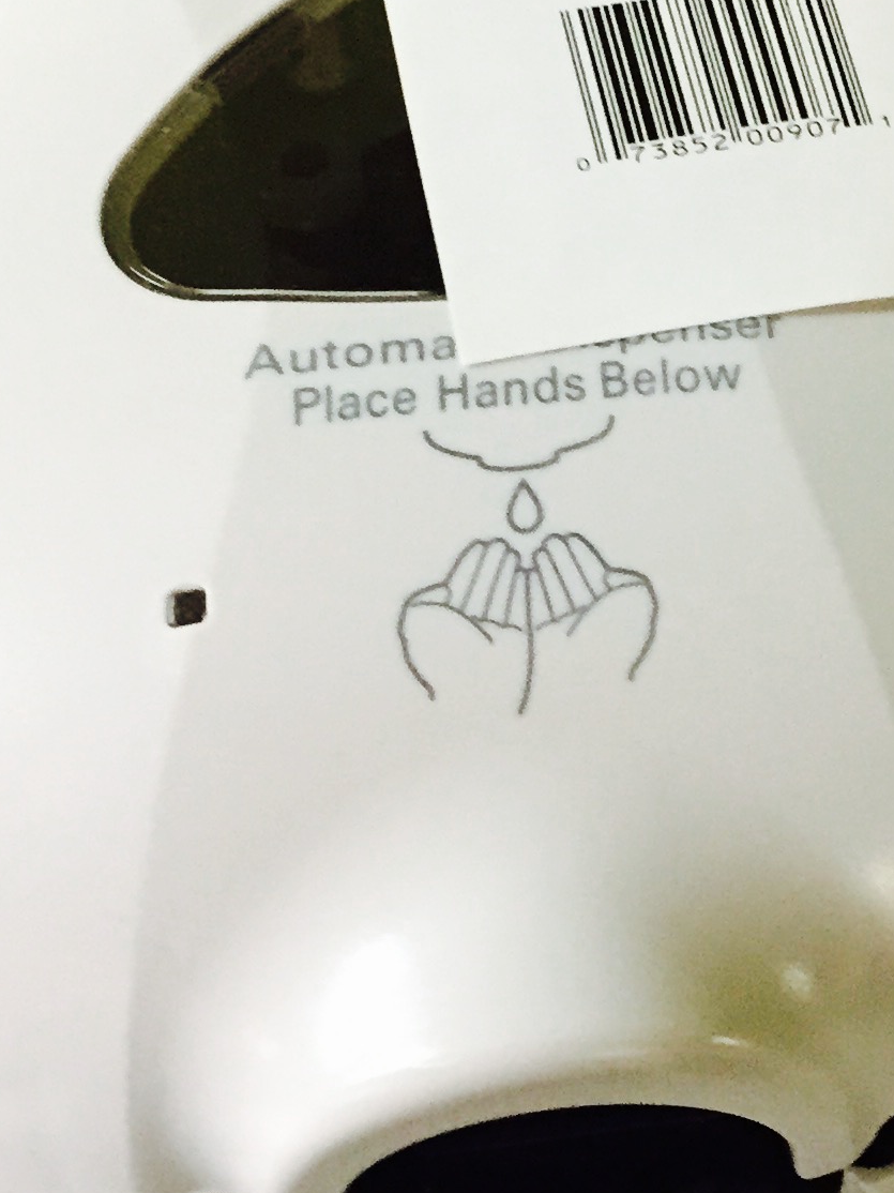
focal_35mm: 85
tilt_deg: -42.1
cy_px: 384
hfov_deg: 16.4
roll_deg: -1.2
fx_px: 2928
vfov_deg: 22.9
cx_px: 1149
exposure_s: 1/24
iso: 250
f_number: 2.2
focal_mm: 4.15
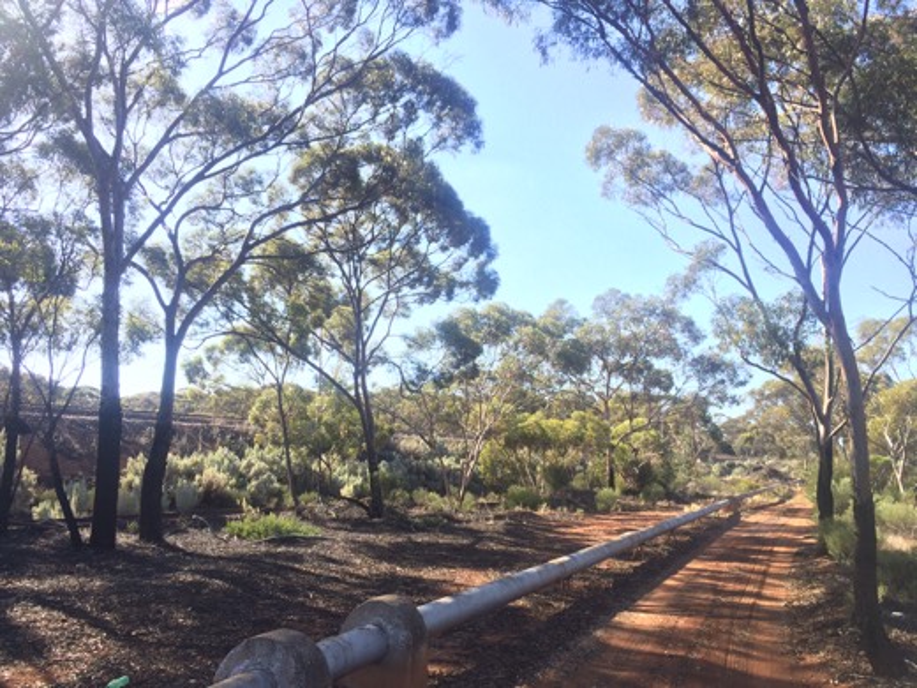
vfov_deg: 48.2
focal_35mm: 29
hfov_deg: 61.7
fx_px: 768
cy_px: 344
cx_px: 458
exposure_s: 1/547
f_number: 2.2
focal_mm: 4.15
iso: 32
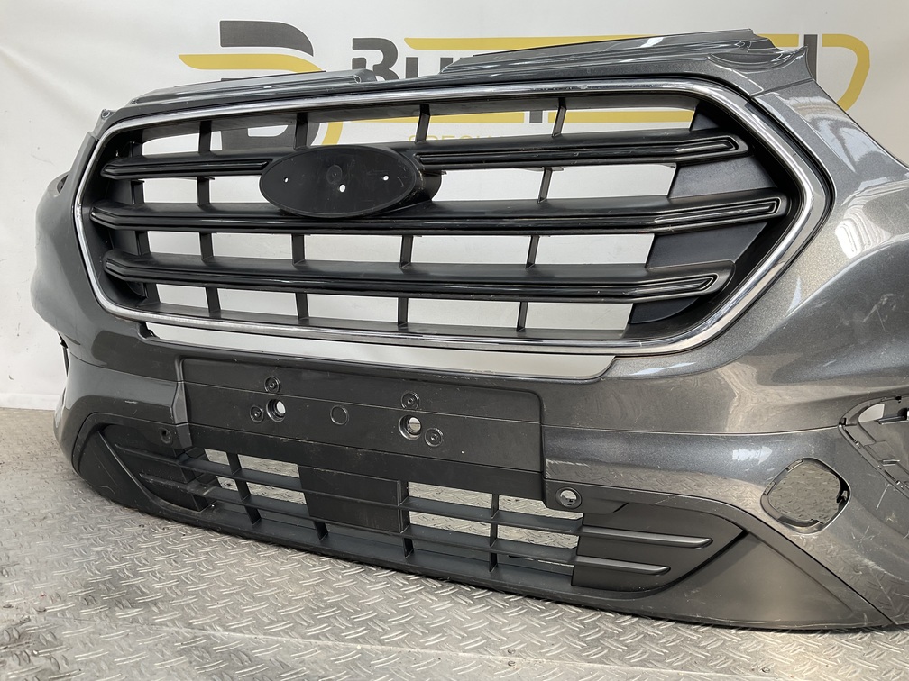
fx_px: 762
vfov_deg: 48.2
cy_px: 340
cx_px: 454
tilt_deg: -6.2
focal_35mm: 29
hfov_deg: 61.7
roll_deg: -2.0
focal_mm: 3
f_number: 1.8
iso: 16
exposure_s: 1/111
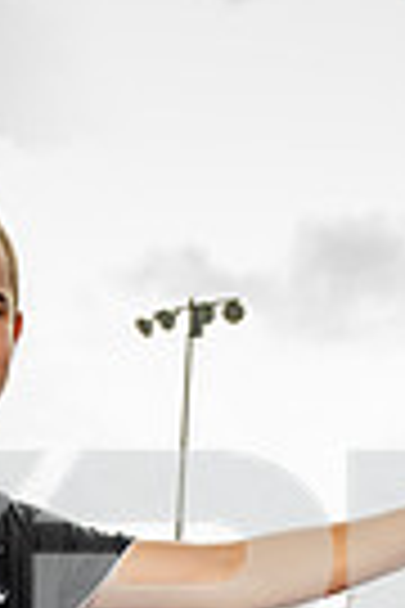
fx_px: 1856
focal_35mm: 110
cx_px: -9
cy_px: 910
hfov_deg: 12.3
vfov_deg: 16.9
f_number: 6.3
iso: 50
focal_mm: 33
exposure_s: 1/250
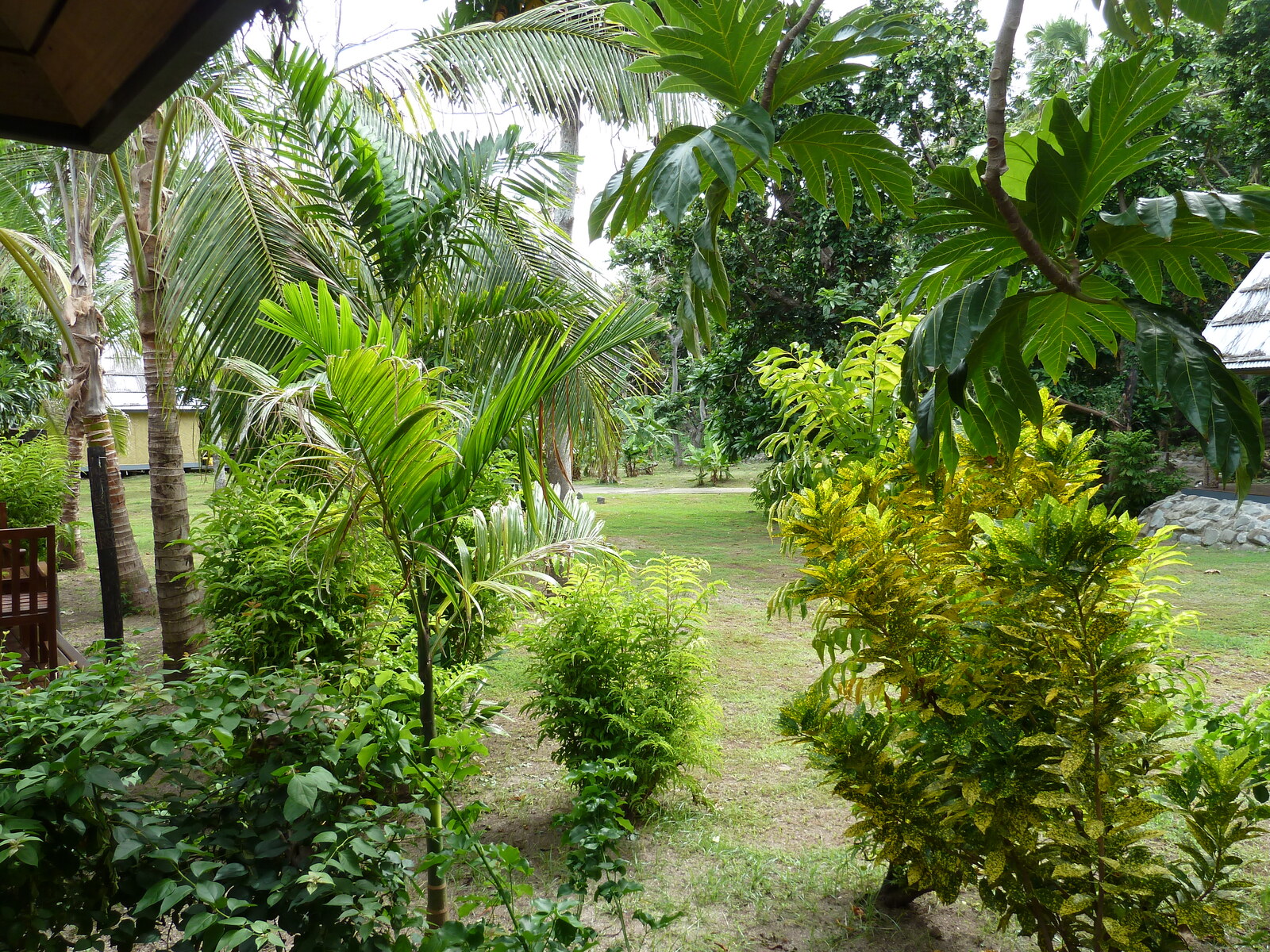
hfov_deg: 69.4
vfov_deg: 54.9
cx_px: 635
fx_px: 917
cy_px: 476
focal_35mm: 25
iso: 80
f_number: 3.5
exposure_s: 1/125
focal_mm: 4.1
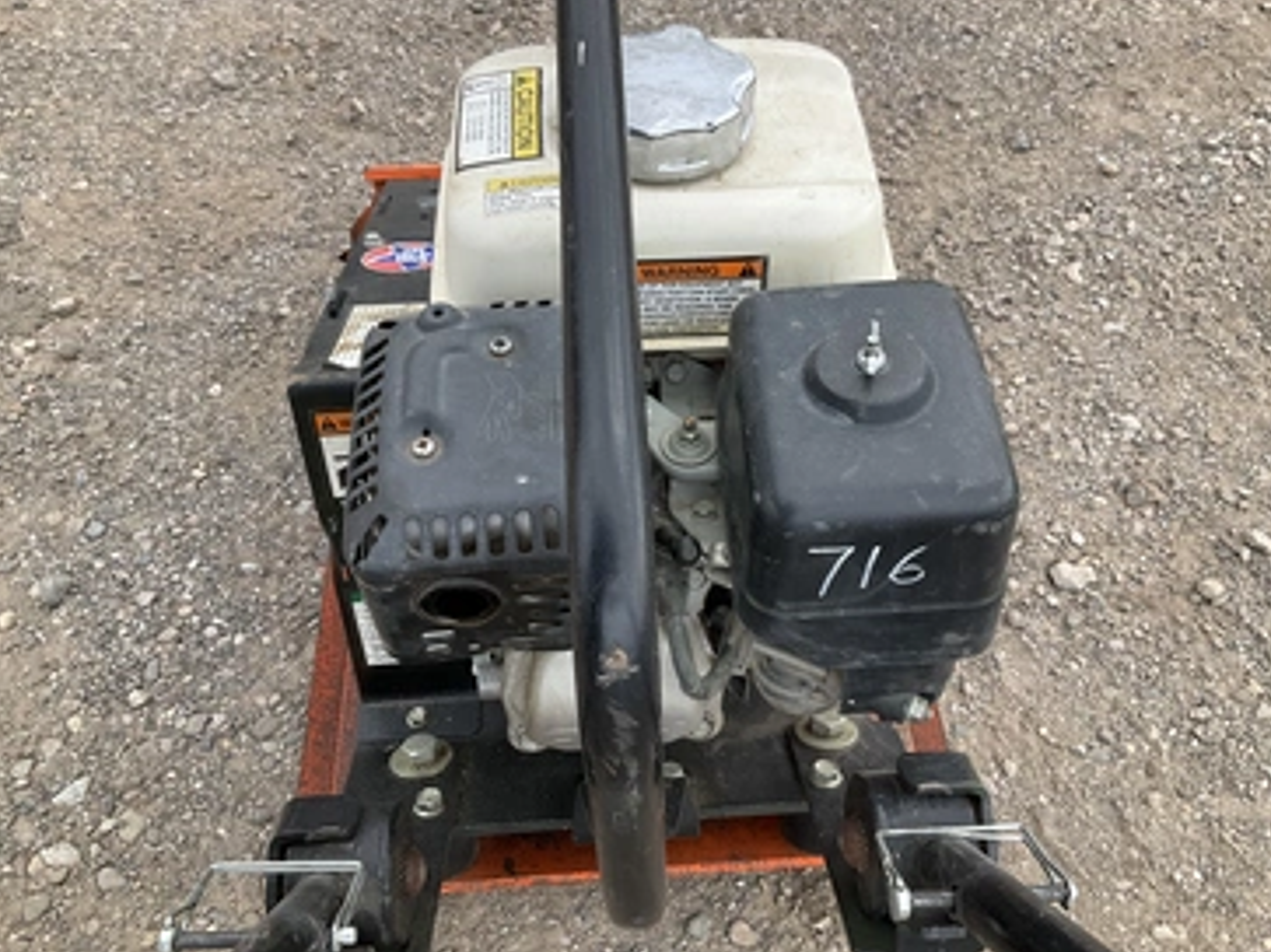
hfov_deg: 56.8
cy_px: 480
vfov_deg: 44.1
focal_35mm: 32
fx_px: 1175
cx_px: 644
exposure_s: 1/770
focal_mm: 3
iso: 25
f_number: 1.8
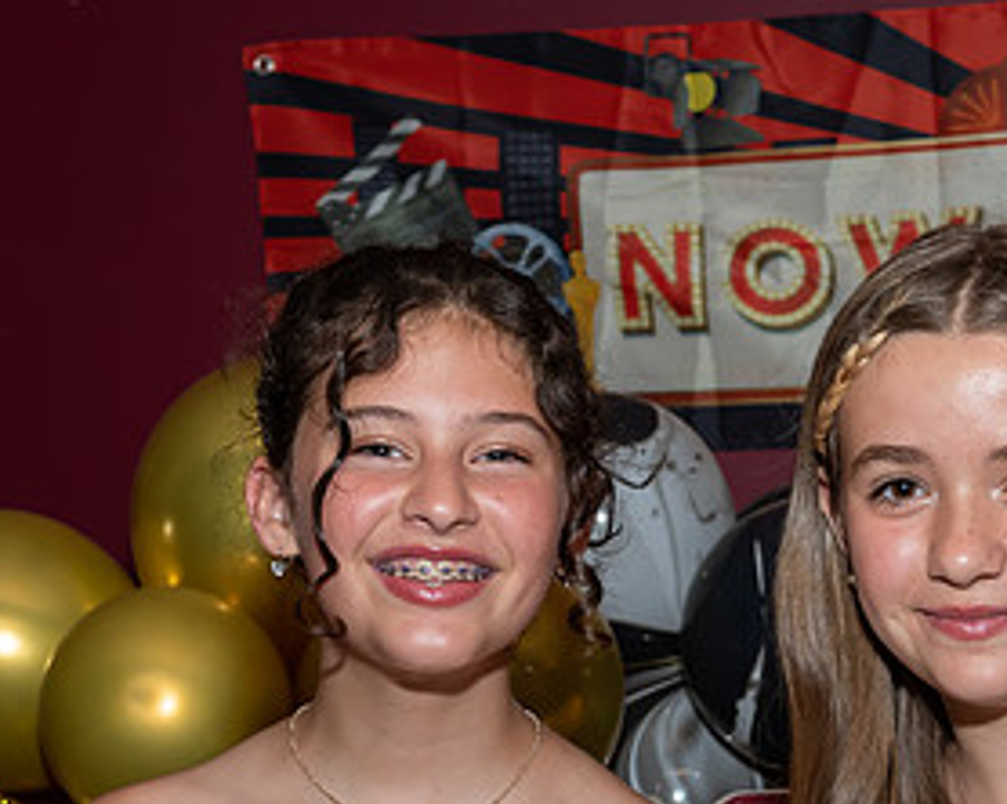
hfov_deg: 15.4
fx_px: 3693
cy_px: 750
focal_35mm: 124
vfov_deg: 12.3
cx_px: 803
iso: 400
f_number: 5.6
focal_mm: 35
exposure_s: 1/250
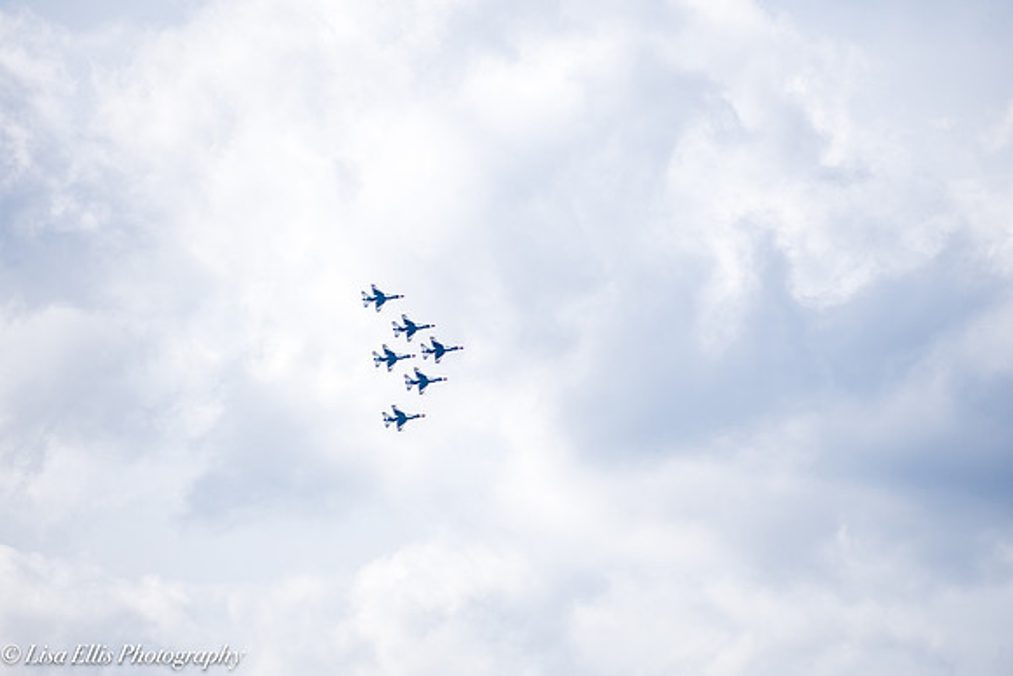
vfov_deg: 5.7
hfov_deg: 8.6
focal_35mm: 240
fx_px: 6755
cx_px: 506
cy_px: 338
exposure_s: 1/1250
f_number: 5
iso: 100
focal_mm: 200
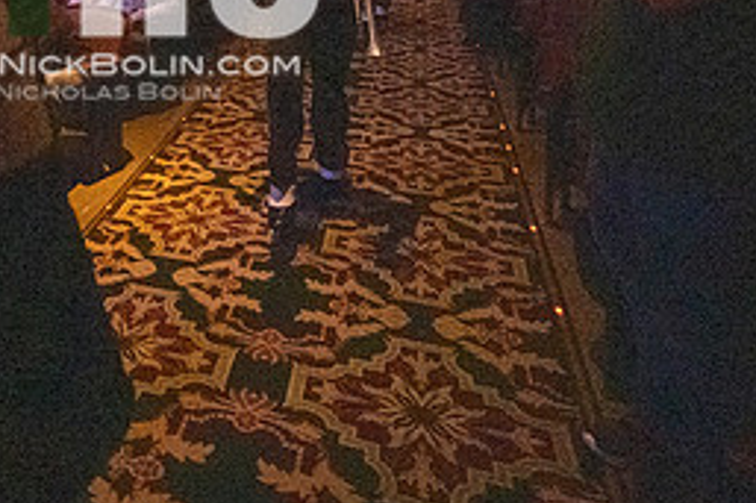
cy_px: -40
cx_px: 97
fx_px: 735
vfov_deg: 33.4
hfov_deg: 49.4
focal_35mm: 35
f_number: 4
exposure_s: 1/500
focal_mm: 15.5
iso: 32254
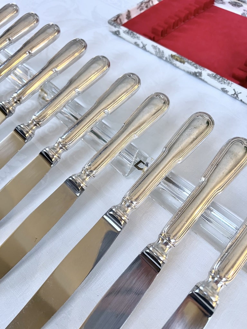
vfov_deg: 67.3
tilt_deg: -57.0
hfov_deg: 53.1
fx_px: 247
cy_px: 164
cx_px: 124
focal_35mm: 26
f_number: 1.5
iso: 250
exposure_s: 1/50
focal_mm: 5.7
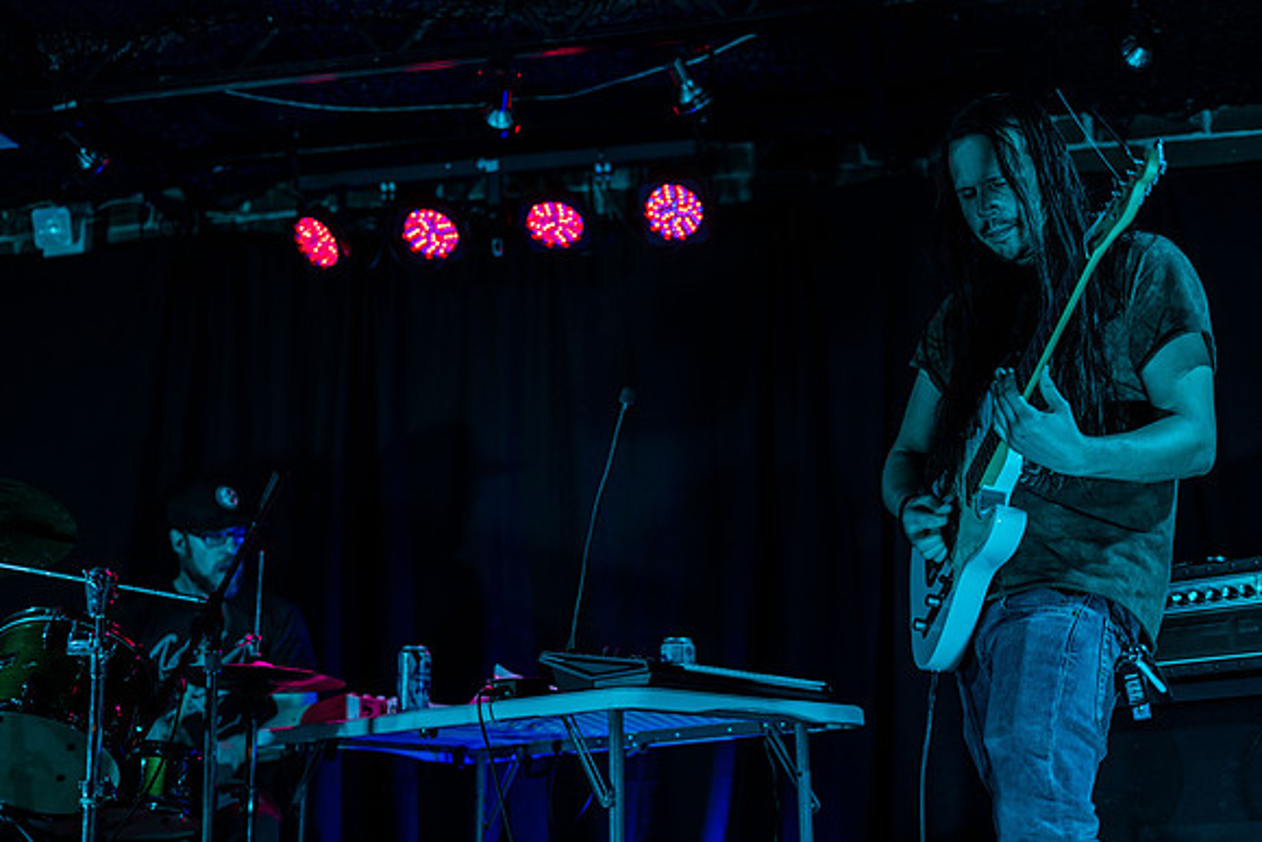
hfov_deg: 39.6
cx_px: 631
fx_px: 1753
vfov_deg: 27.0
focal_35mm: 50
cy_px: 421
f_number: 2.2
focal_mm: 50
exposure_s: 1/250
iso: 320
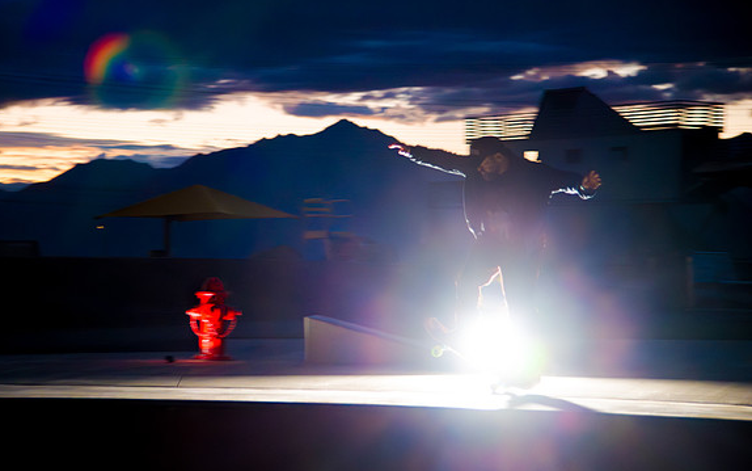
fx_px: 2091
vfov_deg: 12.8
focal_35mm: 102
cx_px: 315
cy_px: 209
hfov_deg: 20.4
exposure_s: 1/50
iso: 5000
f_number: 4
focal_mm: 85
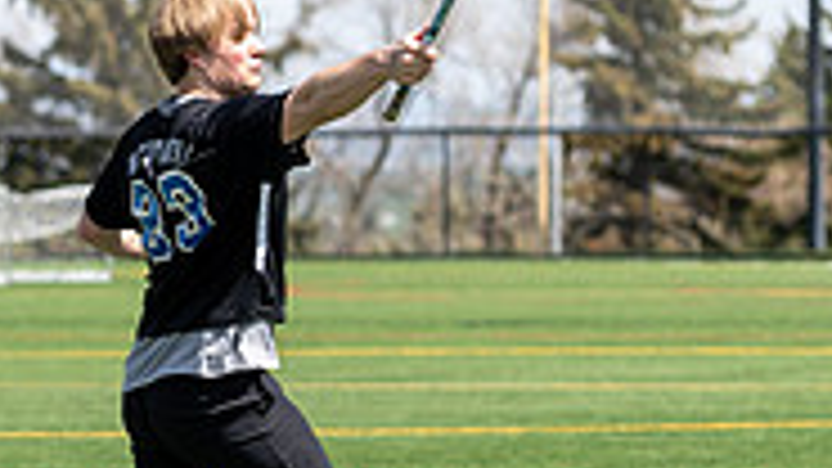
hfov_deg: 5.7
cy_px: 399
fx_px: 8294
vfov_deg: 3.2
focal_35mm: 376
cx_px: 645
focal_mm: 98
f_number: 2.8
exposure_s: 1/2000
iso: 64
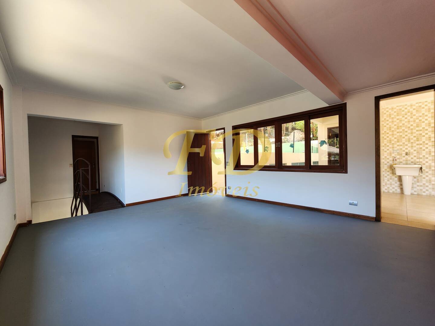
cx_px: 218
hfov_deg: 106.2
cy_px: 163
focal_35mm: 13
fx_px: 163
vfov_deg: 89.9
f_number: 2.2
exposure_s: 1/120
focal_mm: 2.2
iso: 100
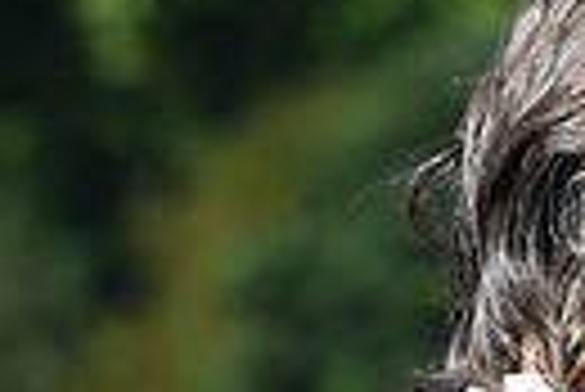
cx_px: 1287
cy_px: 333
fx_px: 7239
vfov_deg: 3.1
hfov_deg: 4.5
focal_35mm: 445
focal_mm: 100
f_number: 6.3
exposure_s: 1/1250
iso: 400
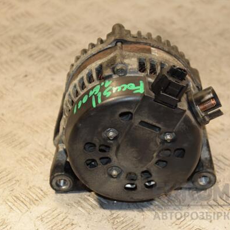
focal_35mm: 100
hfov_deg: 17.4
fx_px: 752
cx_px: 142
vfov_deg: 17.4
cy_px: 115
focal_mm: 52
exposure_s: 1/125
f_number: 5
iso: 800
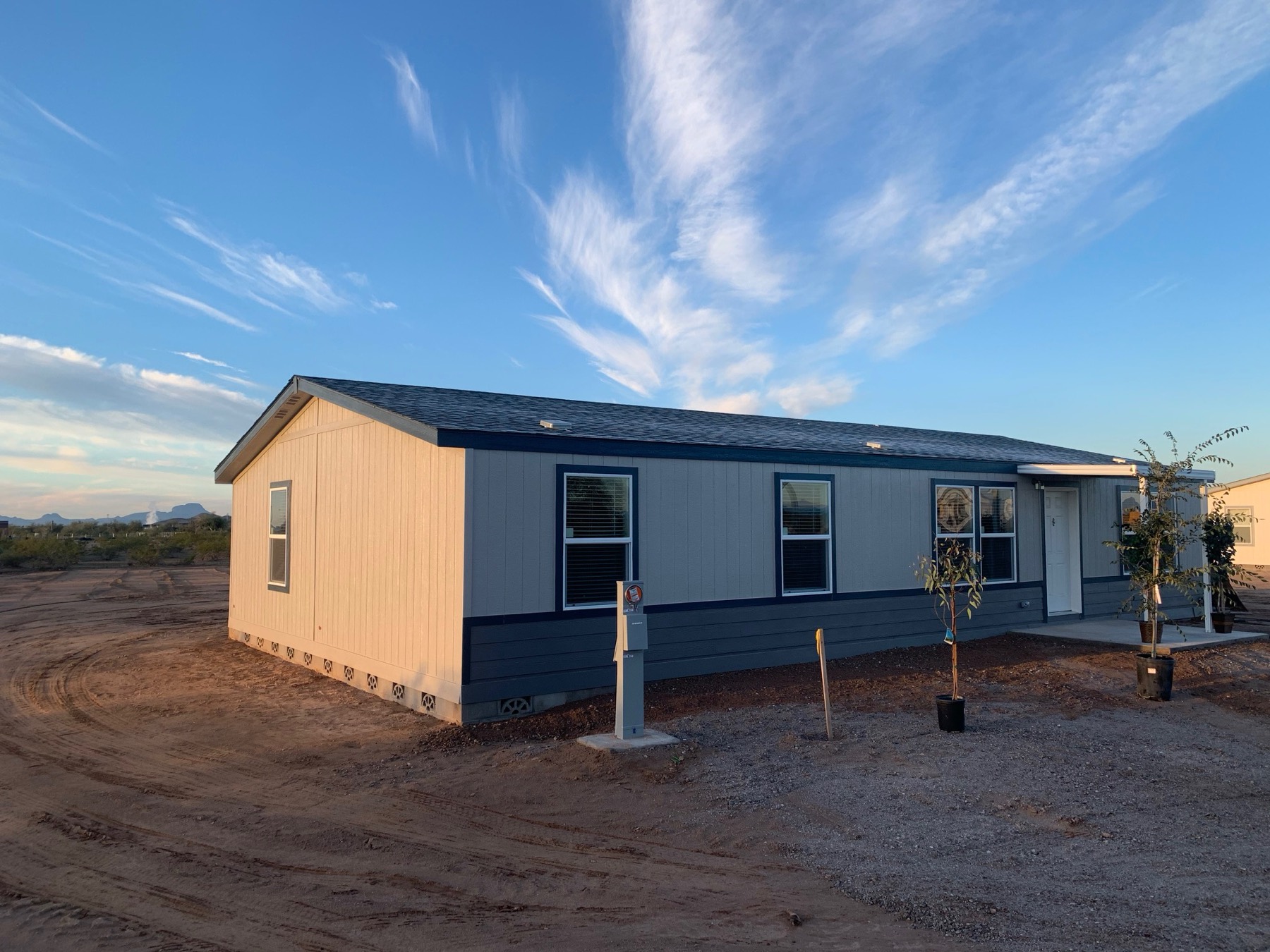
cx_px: 635
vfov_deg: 53.1
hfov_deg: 67.3
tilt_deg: +4.2
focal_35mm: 26
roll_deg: -0.6
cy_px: 476
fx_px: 954
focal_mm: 4.25
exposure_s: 1/488
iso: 25
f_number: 1.8
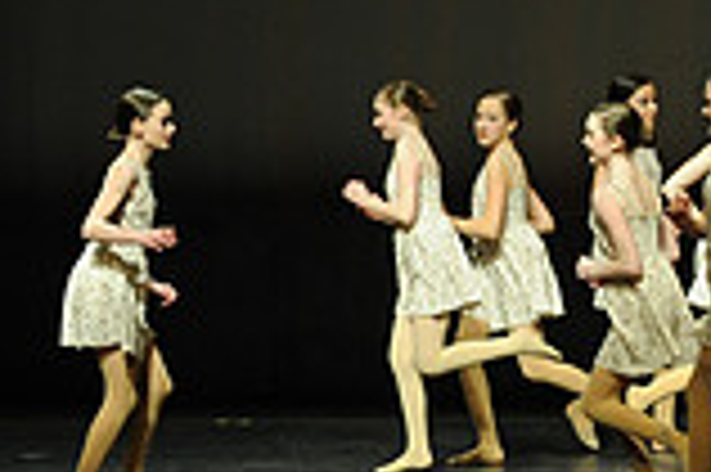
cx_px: 864
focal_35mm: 257
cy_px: 265
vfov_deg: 5.3
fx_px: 5070
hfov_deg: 7.9
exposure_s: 1/400
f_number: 2.8
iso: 2000
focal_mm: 70
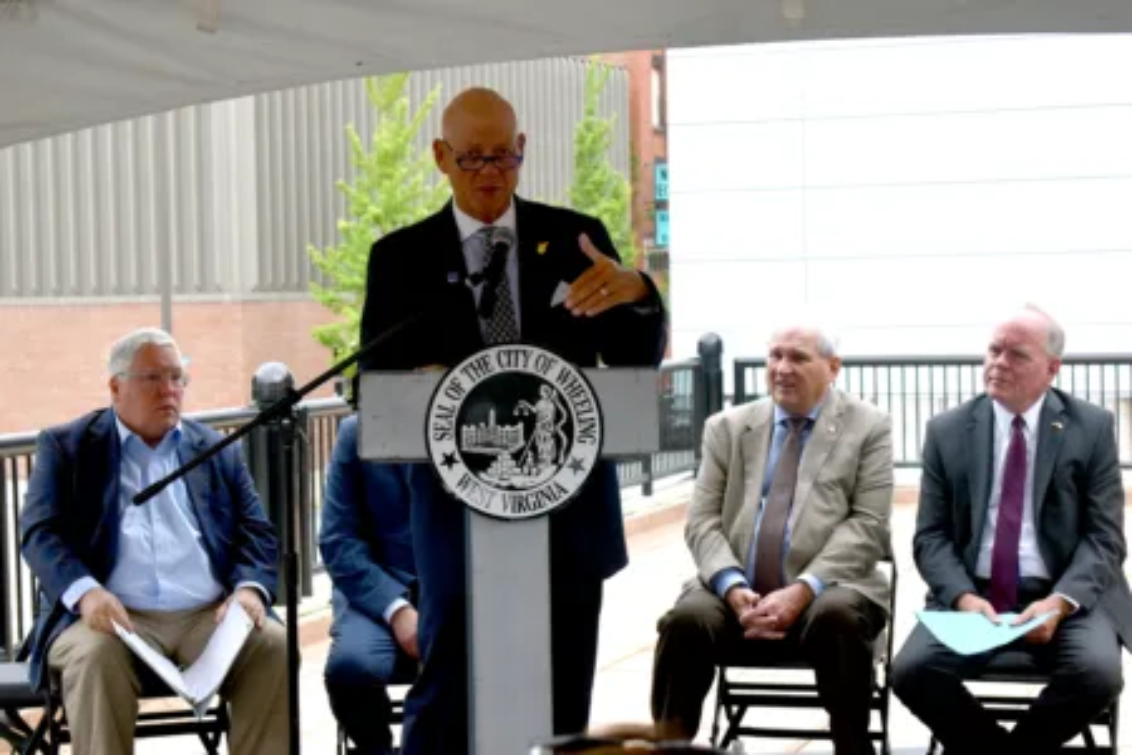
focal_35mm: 75
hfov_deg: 27.0
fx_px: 2358
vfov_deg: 18.2
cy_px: 378
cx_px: 566
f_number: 5.6
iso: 360
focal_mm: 50
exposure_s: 1/250
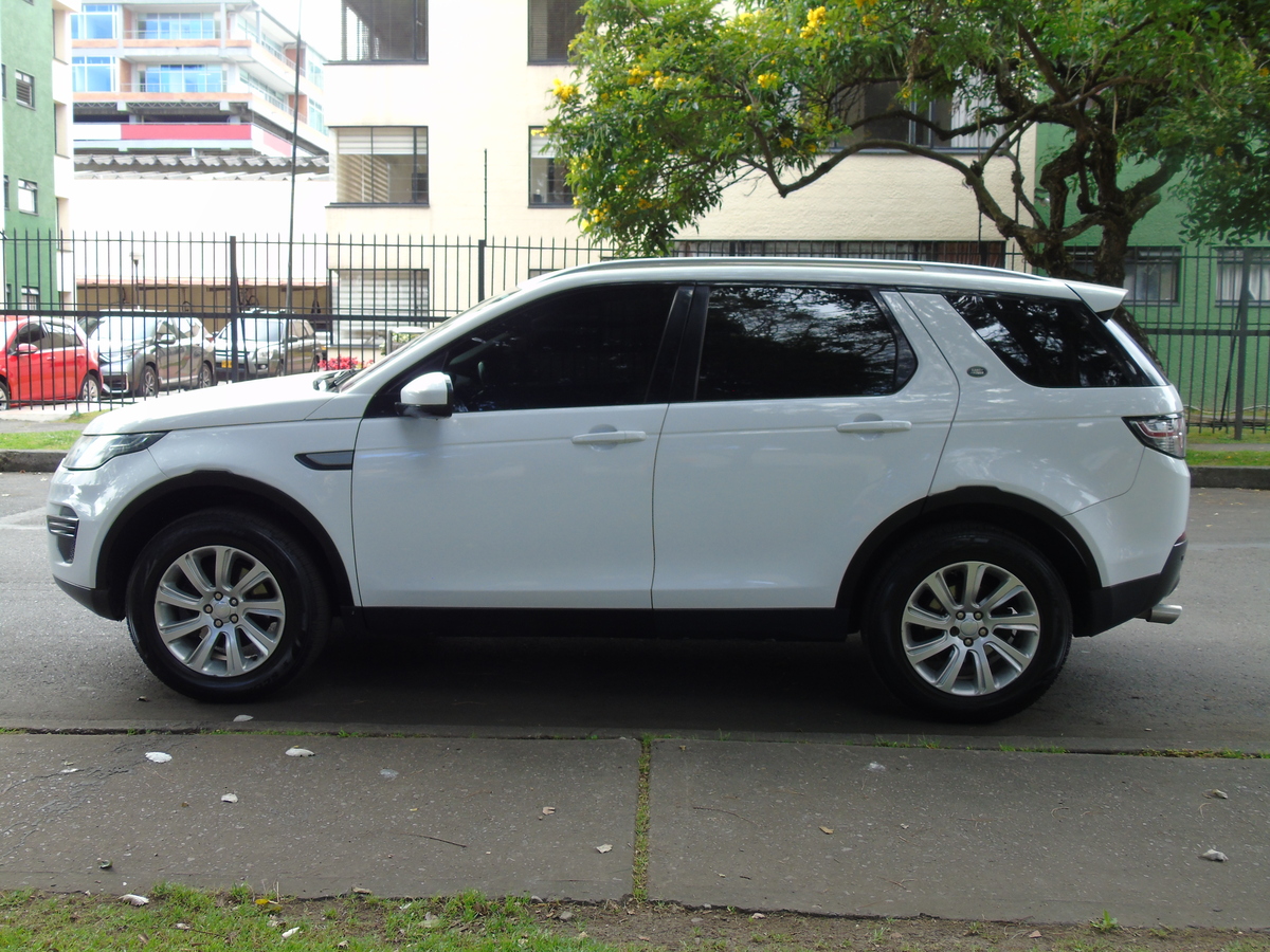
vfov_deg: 41.8
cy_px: 476
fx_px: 1247
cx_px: 635
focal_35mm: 34
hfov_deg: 54.0
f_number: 3.8
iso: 80
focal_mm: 6.1
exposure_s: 1/50
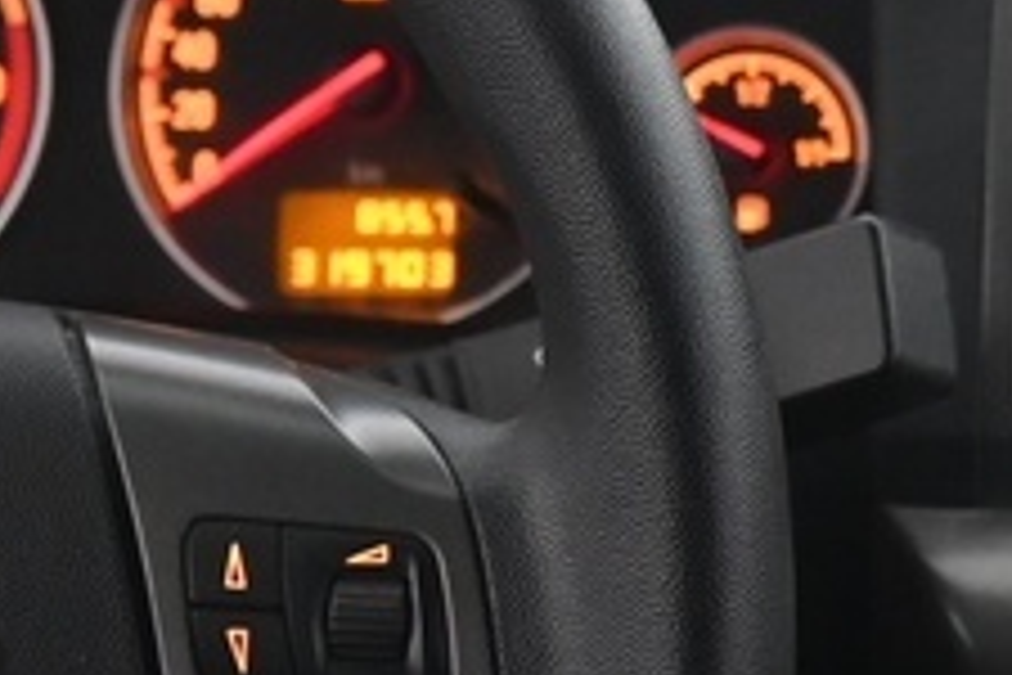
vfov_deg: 7.6
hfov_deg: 11.2
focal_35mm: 173
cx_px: 1687
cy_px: 1318
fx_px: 4863
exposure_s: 1/15
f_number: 4
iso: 2000
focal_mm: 24
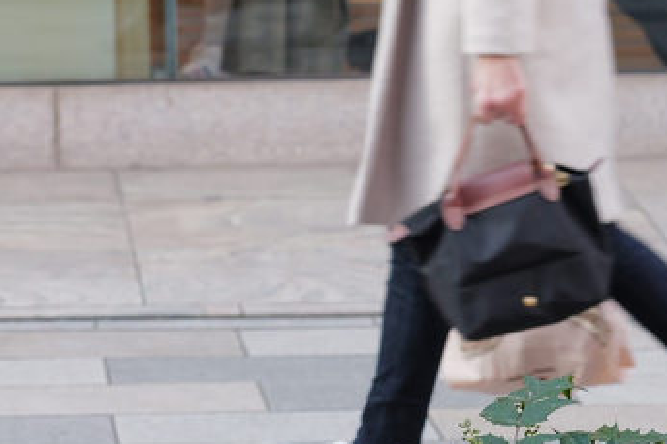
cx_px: -142
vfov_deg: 5.2
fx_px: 4741
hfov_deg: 8.0
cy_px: -505
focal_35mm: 256
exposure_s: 1/80
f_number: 4
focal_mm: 43
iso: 320
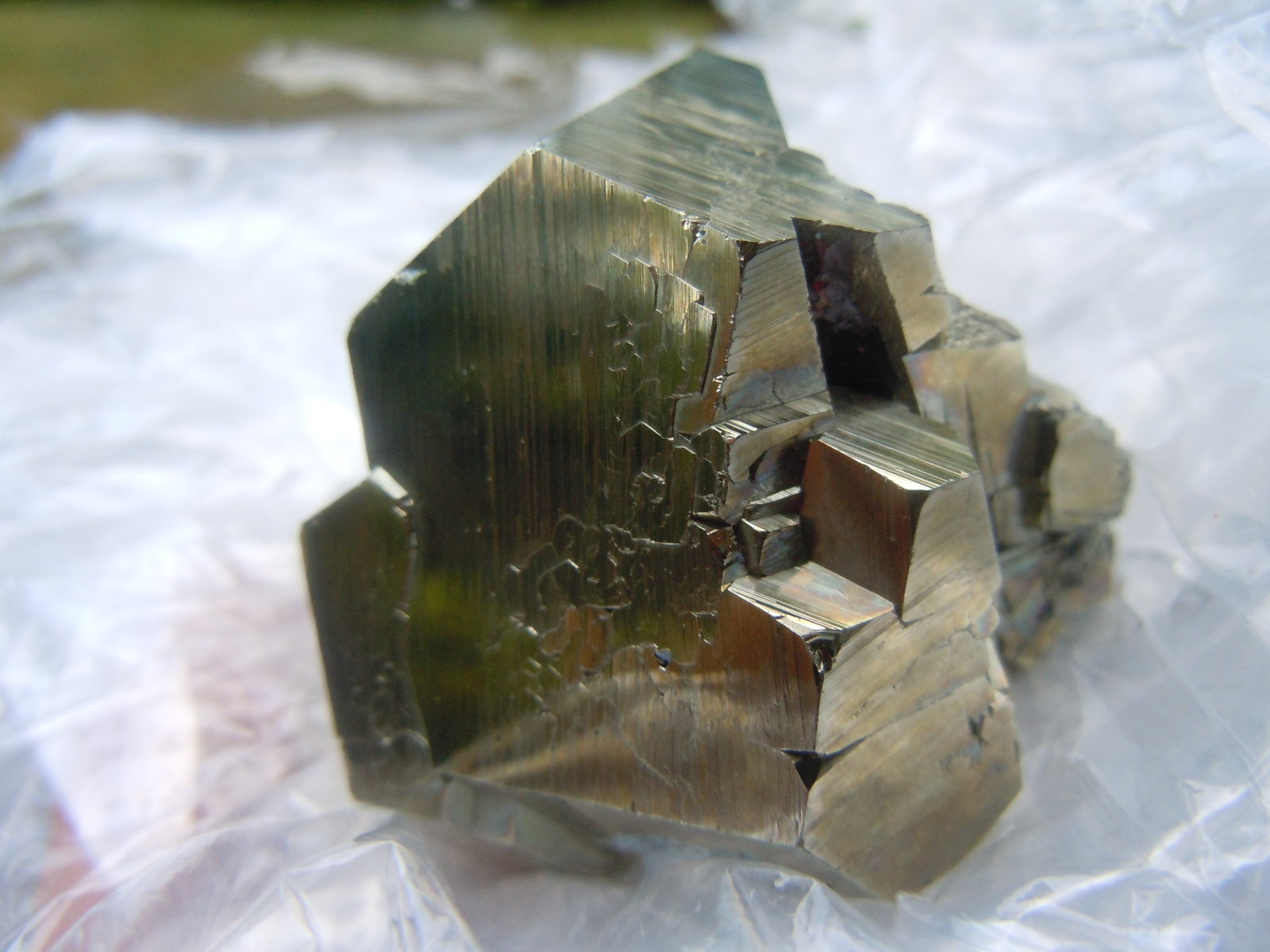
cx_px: 635
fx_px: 1101
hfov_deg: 60.0
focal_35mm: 30
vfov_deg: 46.8
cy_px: 476
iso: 320
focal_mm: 5.4
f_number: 3.5
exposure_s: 1/60
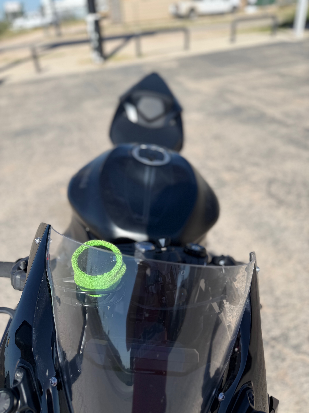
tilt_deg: -34.0
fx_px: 286
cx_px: 154
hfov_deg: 56.8
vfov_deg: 71.6
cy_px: 206
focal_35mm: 24
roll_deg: +6.0
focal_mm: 6.76
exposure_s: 1/4673
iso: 80
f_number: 1.78
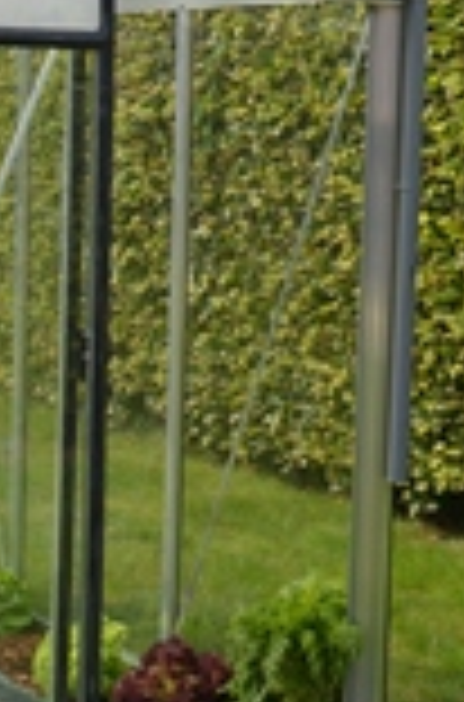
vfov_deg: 21.4
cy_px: 212
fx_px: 1849
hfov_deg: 13.8
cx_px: -110
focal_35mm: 95
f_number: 8
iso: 160
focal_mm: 22
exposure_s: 1/250
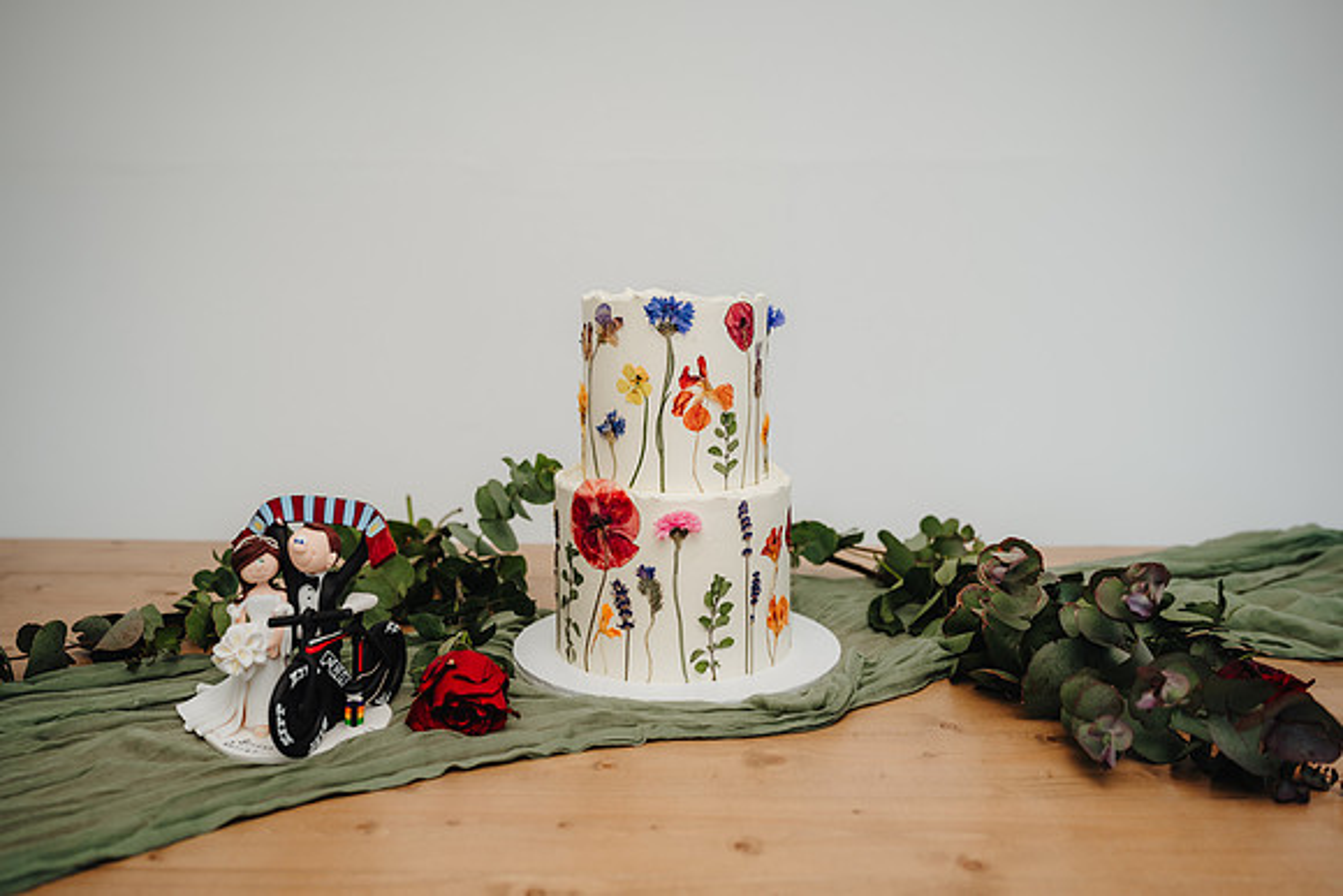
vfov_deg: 37.9
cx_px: 672
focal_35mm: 35
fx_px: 1306
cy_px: 448
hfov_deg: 54.4
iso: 100
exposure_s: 1/200
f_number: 2.2
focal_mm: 35
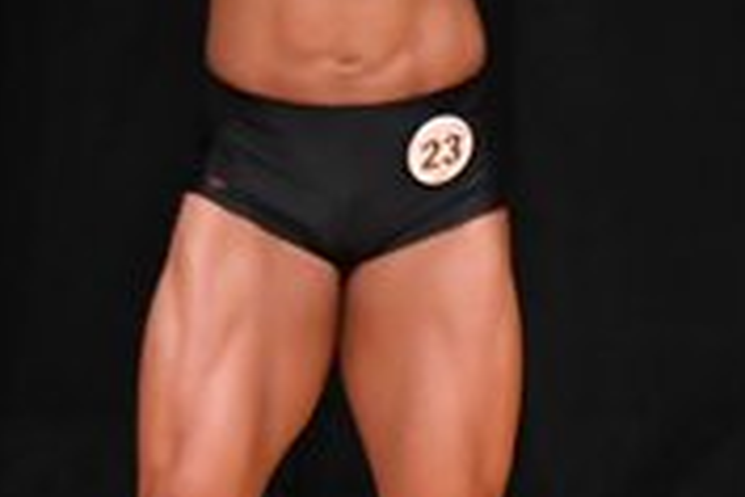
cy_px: 164
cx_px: 1118
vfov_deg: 1.2
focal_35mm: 1119
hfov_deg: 1.8
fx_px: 23155
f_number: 5.6
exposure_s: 1/400
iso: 4000
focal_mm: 170
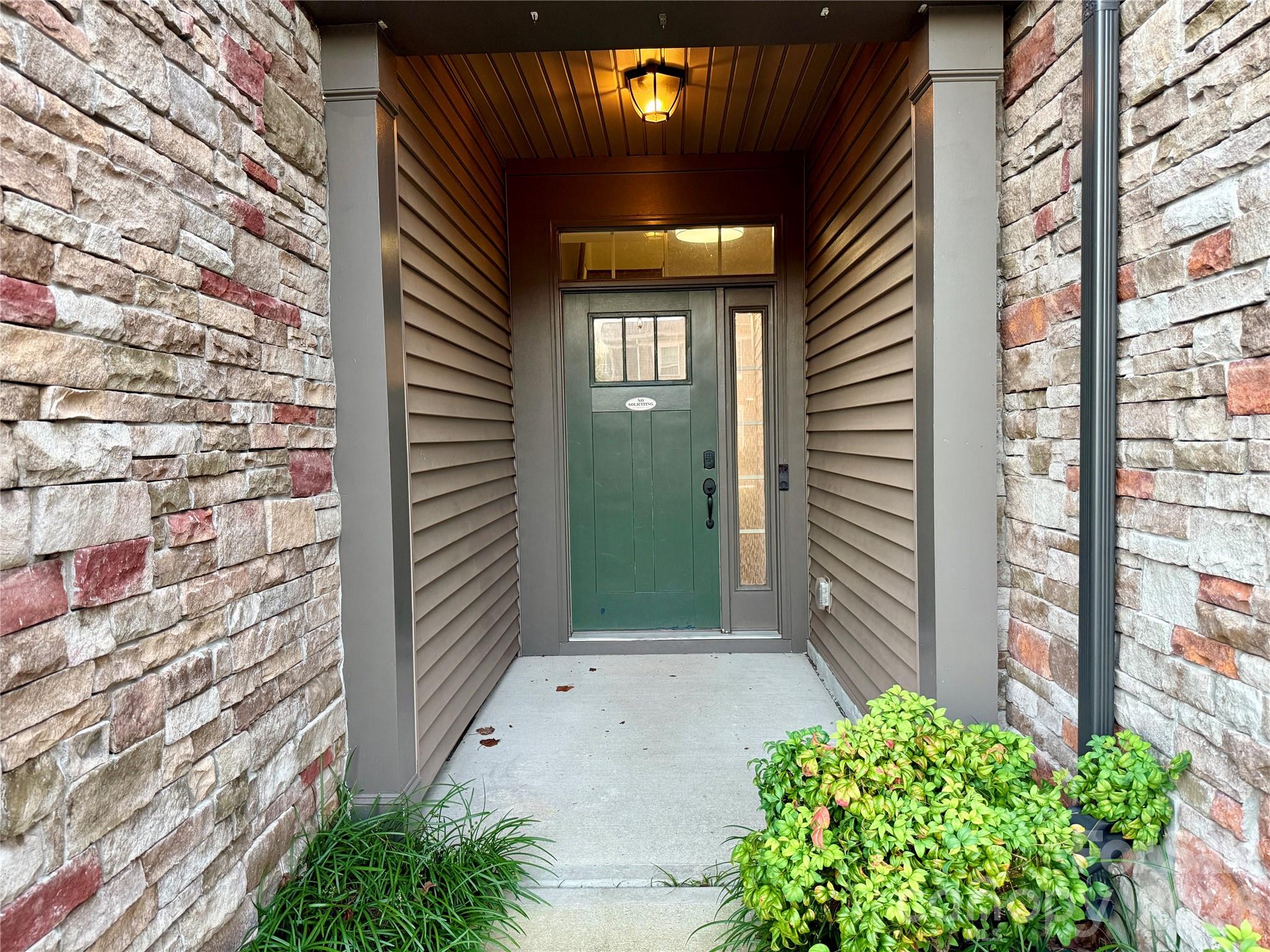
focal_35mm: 24
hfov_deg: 71.6
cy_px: 476
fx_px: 881
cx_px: 635
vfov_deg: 56.8
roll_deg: +0.7
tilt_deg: -3.1
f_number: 1.78
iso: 320
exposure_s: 1/60
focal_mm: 6.76
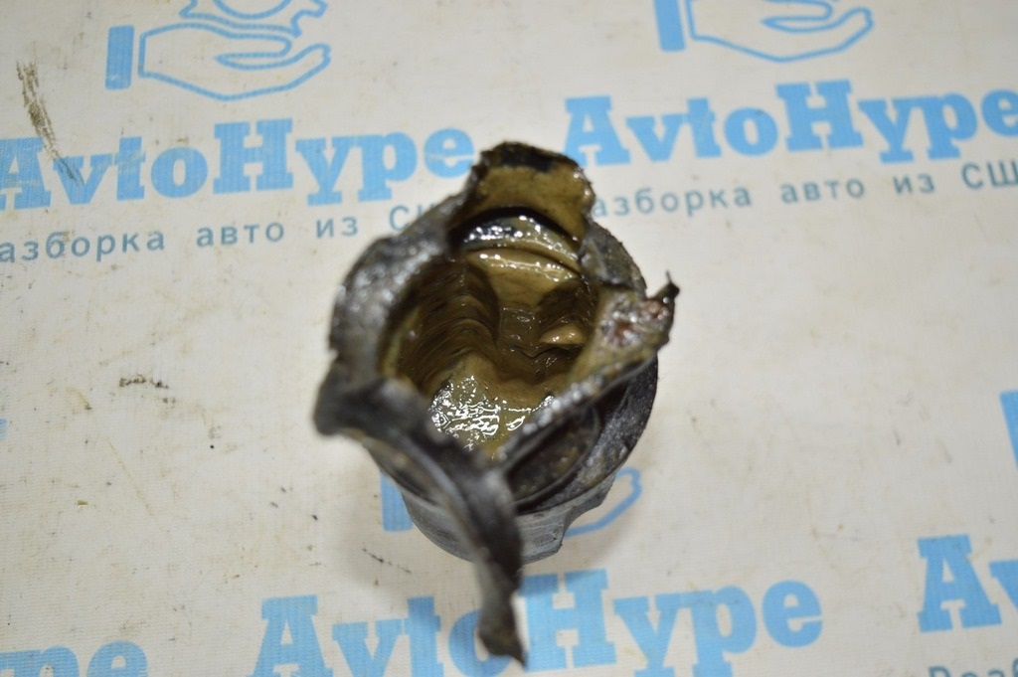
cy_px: 338
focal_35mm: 40
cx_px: 509
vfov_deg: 33.0
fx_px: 1144
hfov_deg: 48.0
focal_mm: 27
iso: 400
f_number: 4
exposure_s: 1/100
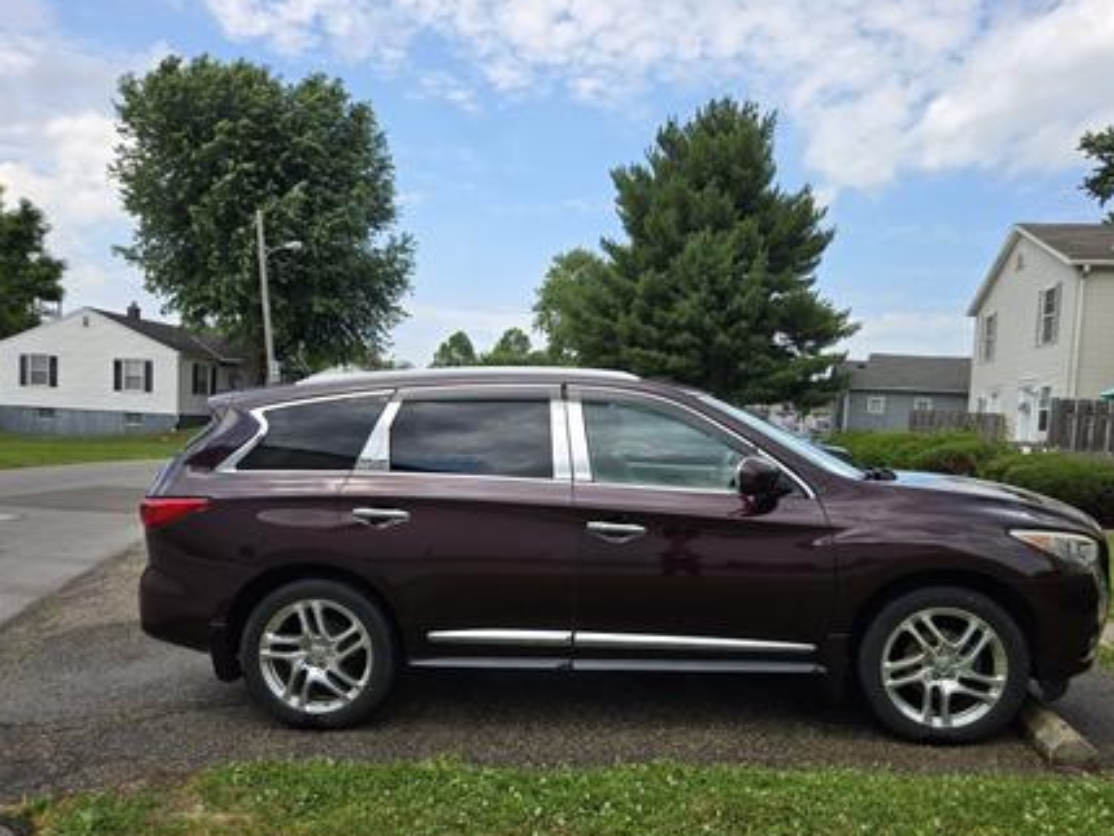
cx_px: 634
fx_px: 869
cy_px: 486
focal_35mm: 27
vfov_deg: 51.2
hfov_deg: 65.0
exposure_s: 1/1036
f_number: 1.8
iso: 25
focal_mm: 5.4
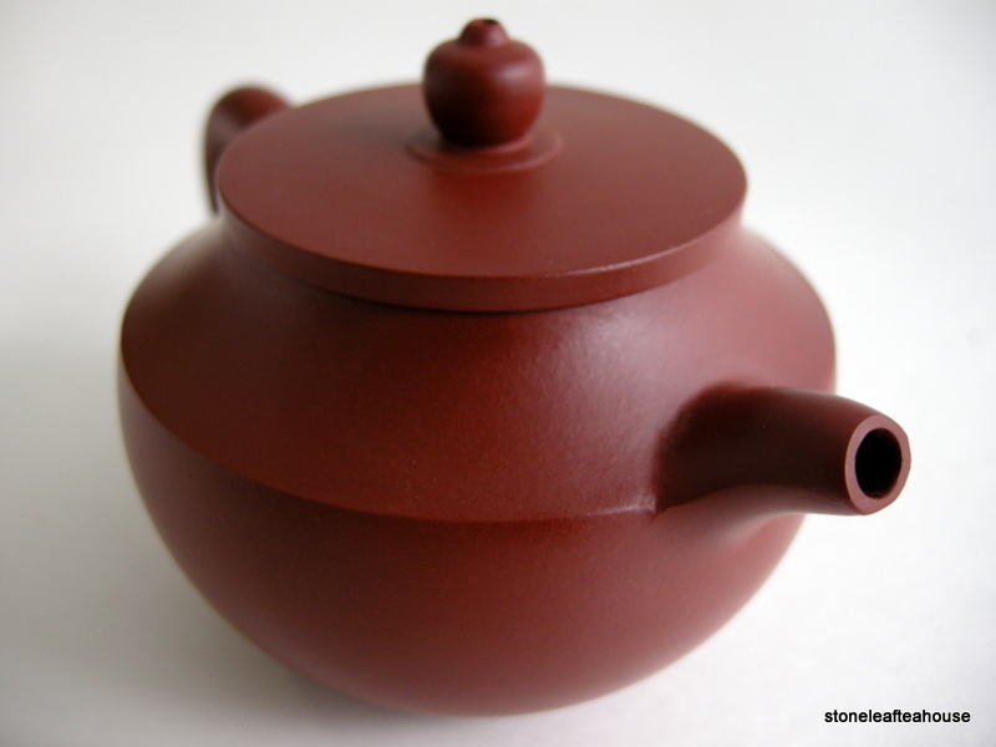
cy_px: 374
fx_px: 1007
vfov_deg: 40.7
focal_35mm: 35
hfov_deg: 52.6
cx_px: 498
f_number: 2.7
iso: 146
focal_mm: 7.5
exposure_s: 1/60
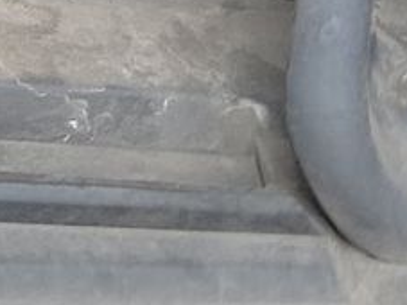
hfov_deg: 10.5
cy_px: -571
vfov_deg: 7.8
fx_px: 1986
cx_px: -466
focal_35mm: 169
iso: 50
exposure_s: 1/135
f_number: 1.8
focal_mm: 6.7
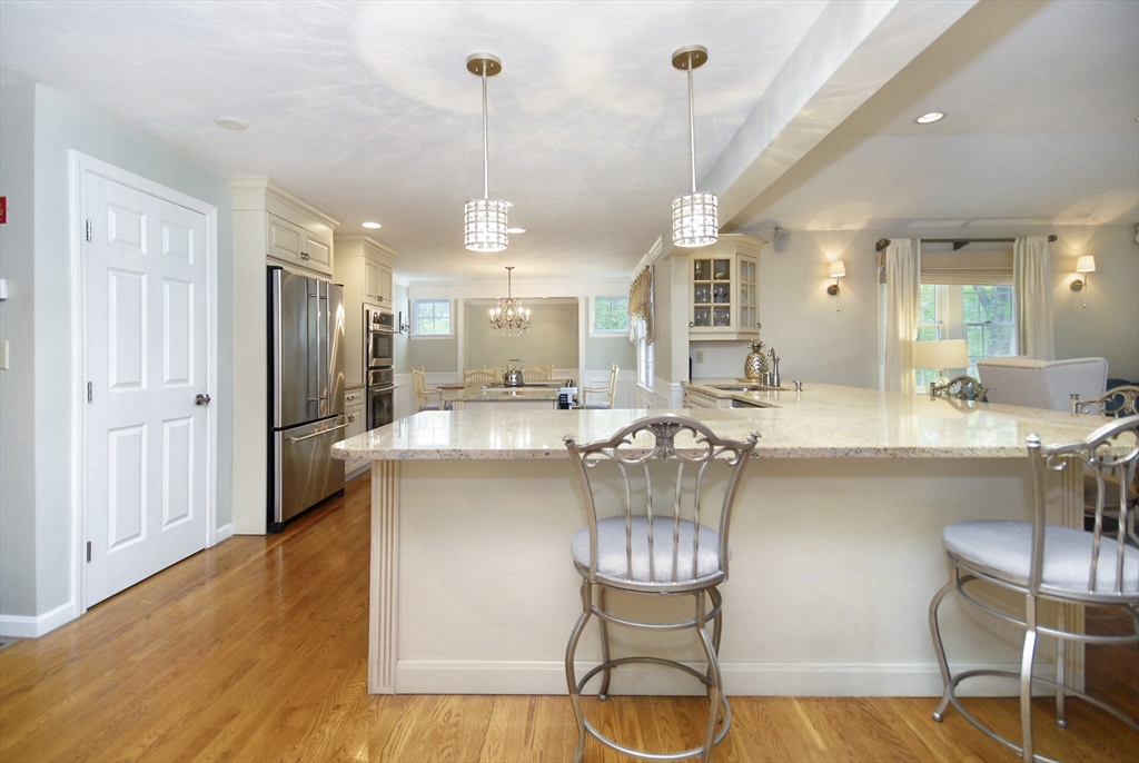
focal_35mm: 15
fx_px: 475
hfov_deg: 100.3
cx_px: 570
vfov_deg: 77.5
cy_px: 382
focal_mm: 10
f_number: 5
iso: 500
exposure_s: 1/60
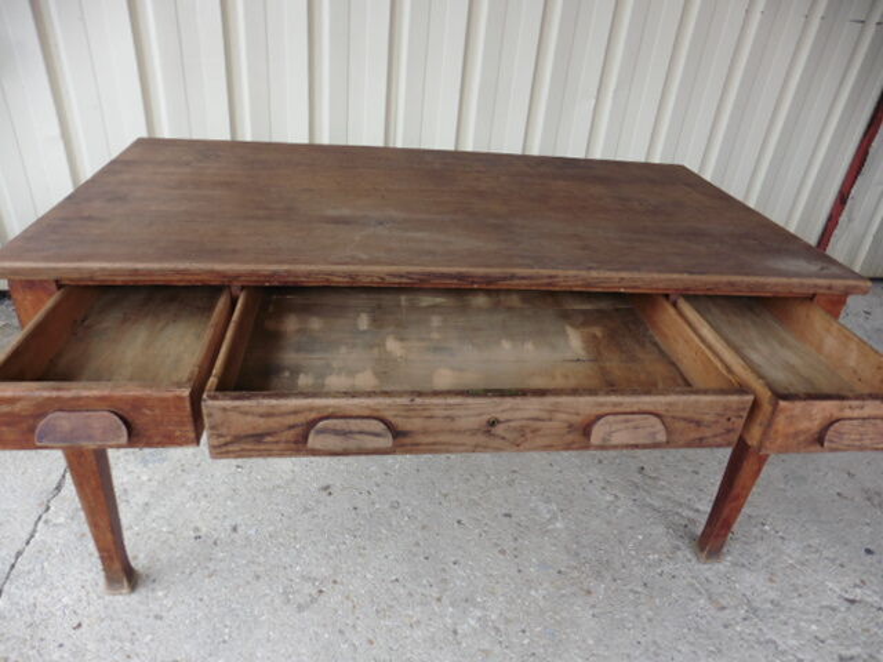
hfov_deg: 71.6
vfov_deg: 56.8
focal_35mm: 24
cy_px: 331
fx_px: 612
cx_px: 442
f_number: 3.3
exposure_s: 1/100
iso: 100
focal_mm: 4.3
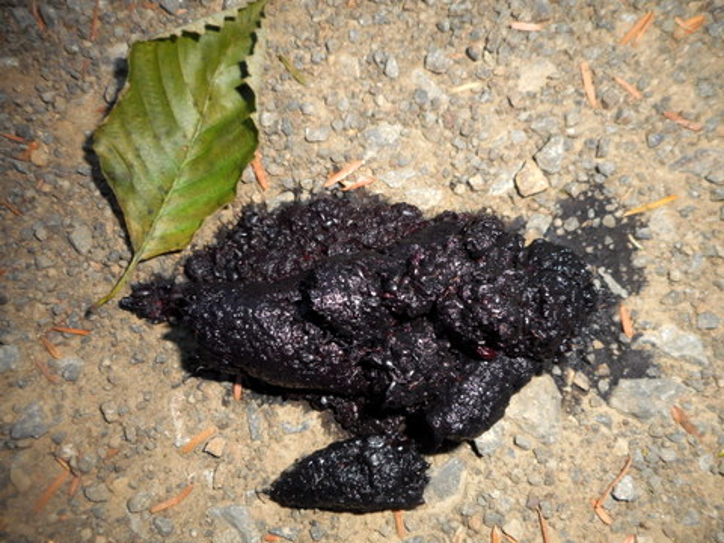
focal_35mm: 25
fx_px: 523
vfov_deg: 54.9
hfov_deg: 69.4
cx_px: 362
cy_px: 272
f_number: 10.5
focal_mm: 4.5
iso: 200
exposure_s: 1/25
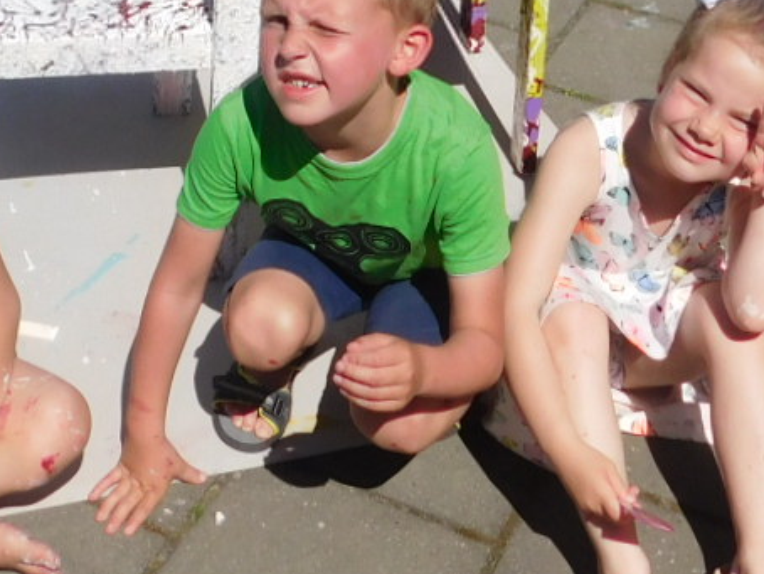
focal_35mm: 81
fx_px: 1789
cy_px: -101
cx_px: 256
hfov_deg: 24.0
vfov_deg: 17.4
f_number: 6
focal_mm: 4
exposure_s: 1/800
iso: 125
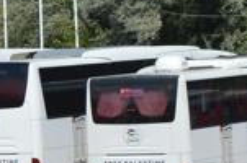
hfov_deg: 6.1
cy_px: 153
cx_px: 43
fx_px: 2308
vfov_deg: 4.1
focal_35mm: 337
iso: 100
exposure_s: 1/320
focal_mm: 55
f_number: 9
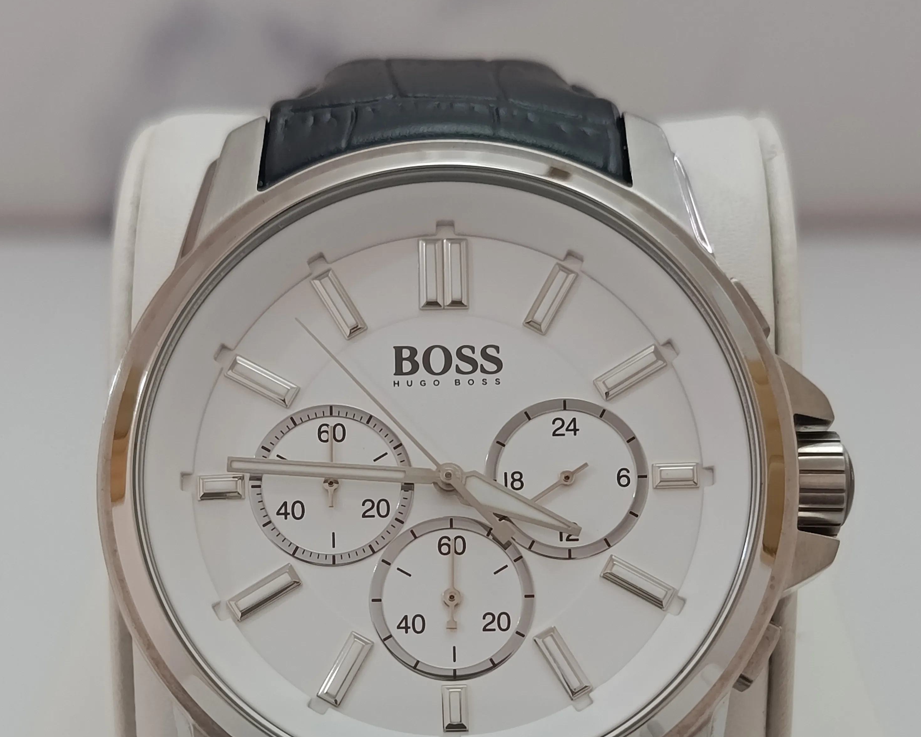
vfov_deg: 23.6
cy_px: 570
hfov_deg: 29.6
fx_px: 1745
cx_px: 466
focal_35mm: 64
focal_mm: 5.24
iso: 254
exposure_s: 1/100
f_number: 1.7
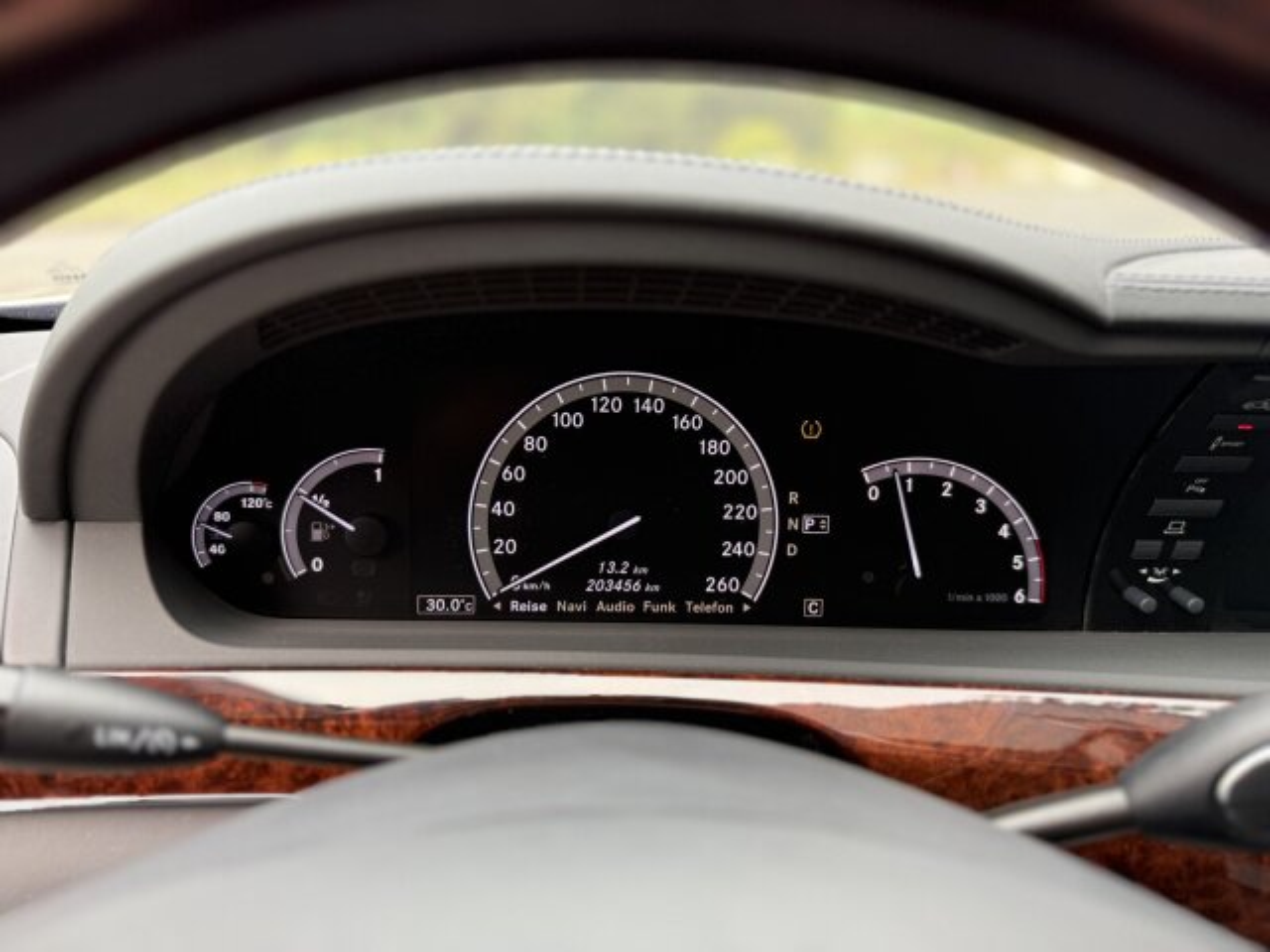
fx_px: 881
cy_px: 476
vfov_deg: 56.8
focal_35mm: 24
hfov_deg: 71.6
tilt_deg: -20.7
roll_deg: -3.3
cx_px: 635
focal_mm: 6.76
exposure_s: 1/121
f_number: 1.78
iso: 100
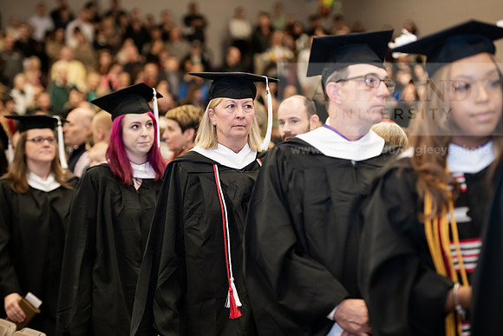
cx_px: 252
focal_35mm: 105
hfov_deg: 19.5
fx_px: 1467
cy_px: 168
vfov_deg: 13.0
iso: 2000
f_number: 3.2
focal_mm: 105
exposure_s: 1/200
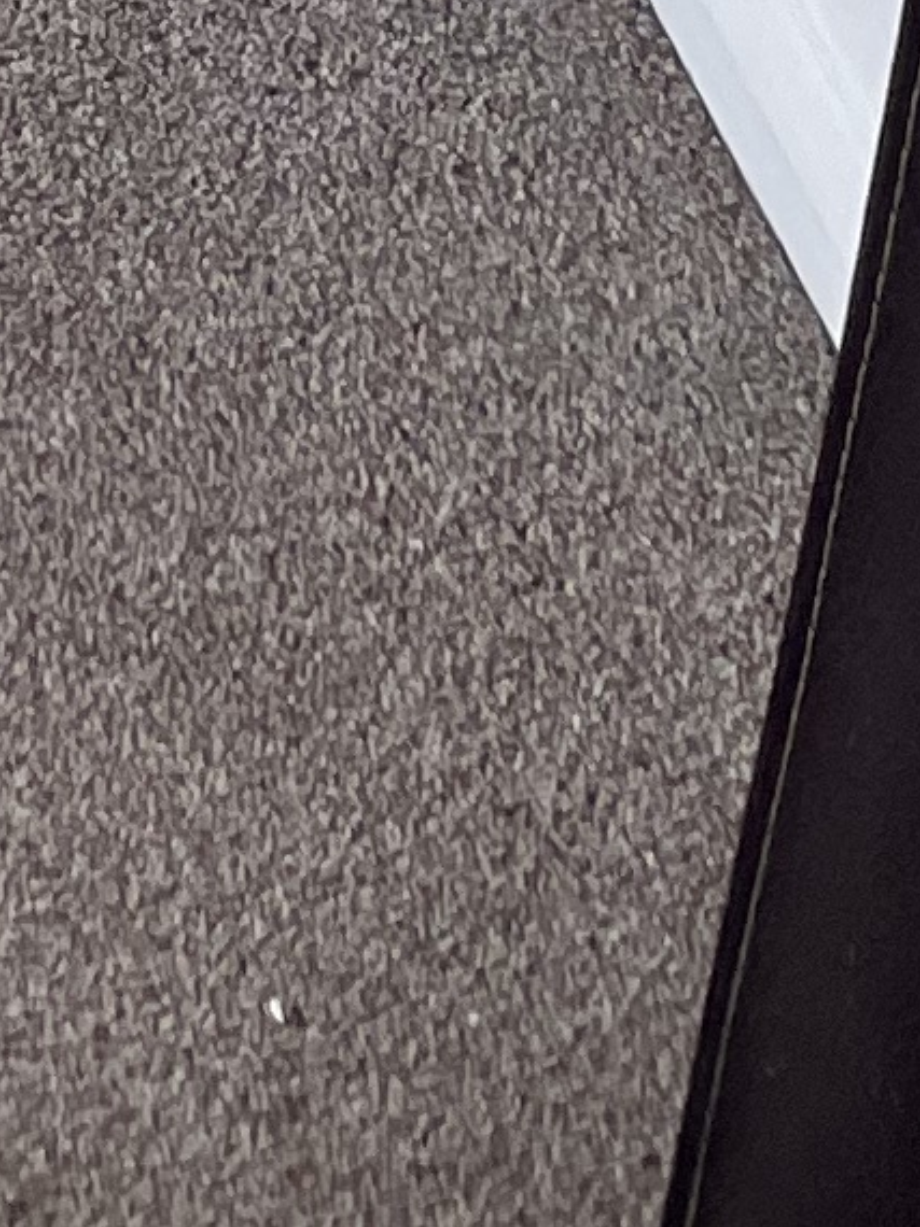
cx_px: -909
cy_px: -3072
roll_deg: -3.5
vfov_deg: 8.2
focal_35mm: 184
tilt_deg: -16.4
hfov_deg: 7.7
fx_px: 6525
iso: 50
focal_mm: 4.2
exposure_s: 1/121
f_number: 1.6
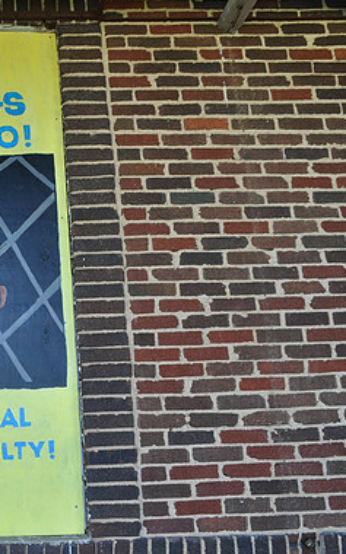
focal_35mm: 42
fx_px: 635
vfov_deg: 47.2
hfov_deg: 28.0
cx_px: -28
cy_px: 278
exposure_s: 1/60
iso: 200
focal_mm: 18
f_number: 8
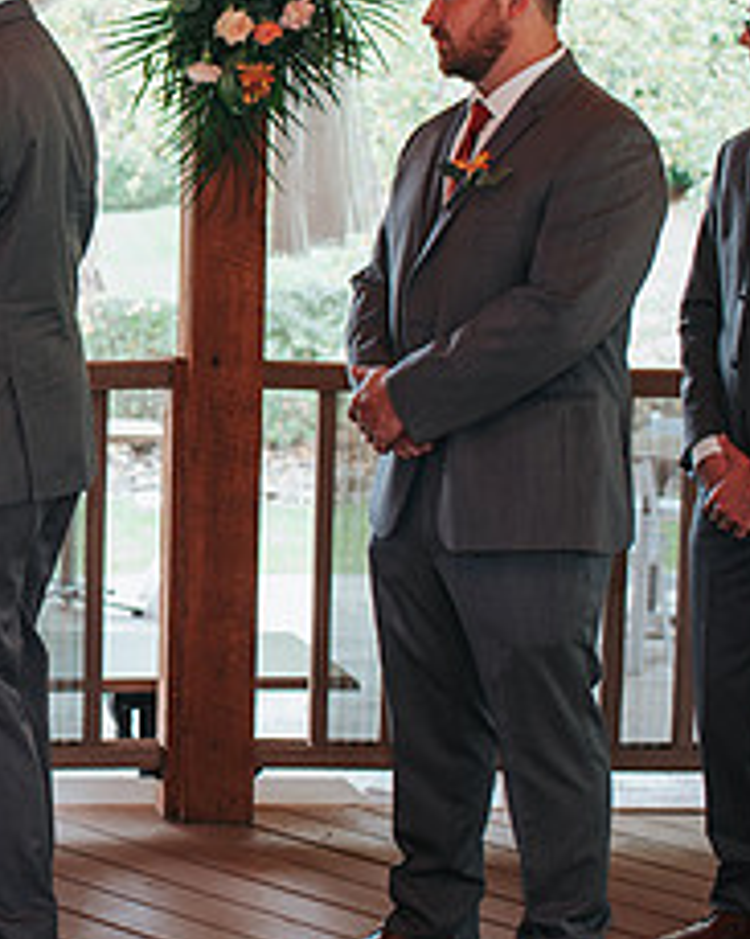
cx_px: -311
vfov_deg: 18.8
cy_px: 385
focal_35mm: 102
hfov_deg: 14.3
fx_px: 2832
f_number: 3.2
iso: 220
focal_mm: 35
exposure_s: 1/125
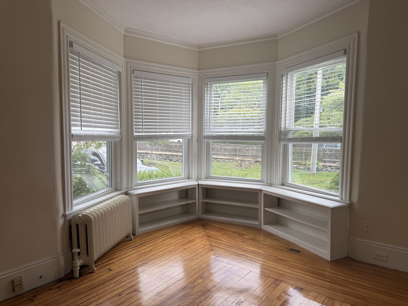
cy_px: 153
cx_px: 204
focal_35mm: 24
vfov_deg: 56.8
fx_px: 283
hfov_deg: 71.6
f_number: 1.78
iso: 80
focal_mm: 6.76
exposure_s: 1/350
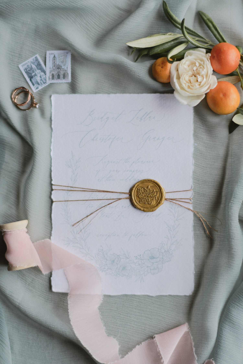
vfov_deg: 34.5
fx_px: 587
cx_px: 122
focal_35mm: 58
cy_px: 182
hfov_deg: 23.4
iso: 400
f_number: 1.4
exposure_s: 1/1250
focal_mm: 58
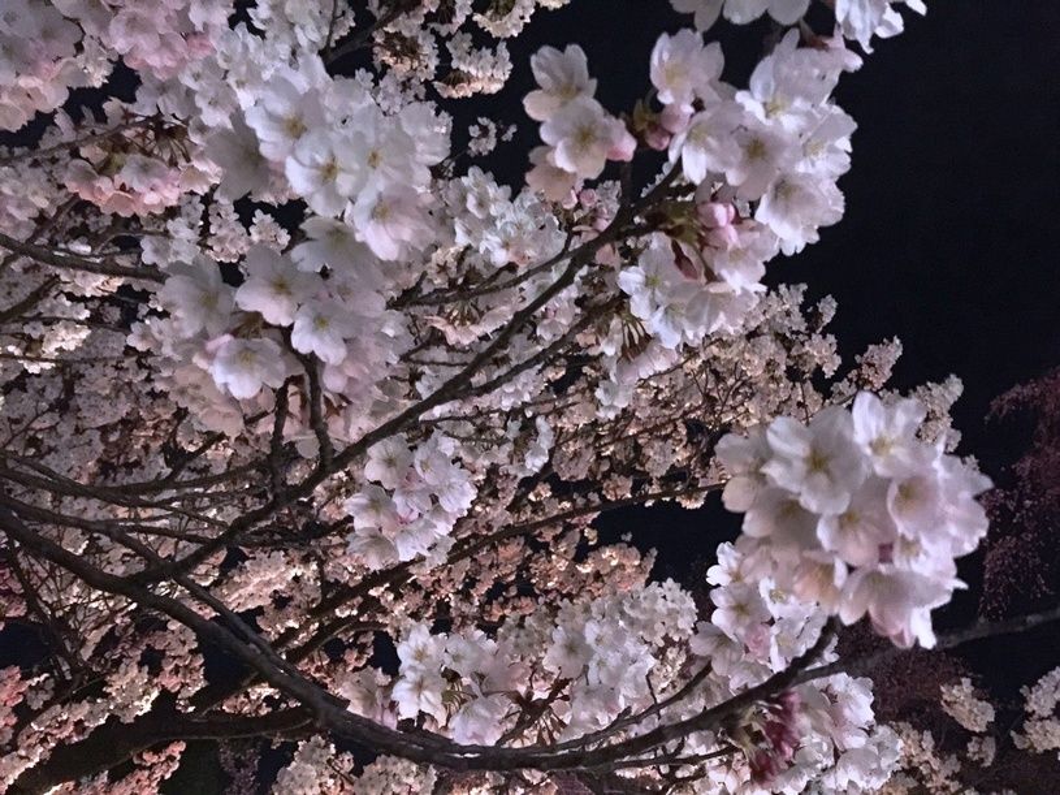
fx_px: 888
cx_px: 530
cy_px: 398
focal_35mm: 29
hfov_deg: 61.7
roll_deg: +4.6
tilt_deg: +39.7
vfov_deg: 48.2
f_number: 2.2
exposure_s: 1/4
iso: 320
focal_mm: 4.15
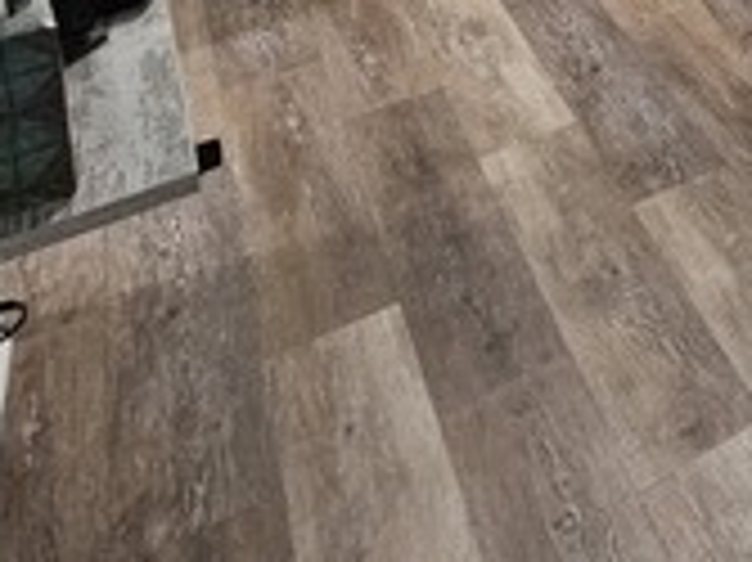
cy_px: -459
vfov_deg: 20.0
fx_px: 1129
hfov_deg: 22.2
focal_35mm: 52
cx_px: 1349
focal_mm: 2.2
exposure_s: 1/40
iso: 320
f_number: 2.2
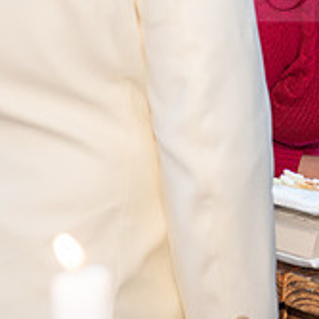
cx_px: 415
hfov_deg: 9.4
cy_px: -24
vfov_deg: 9.5
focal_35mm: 183
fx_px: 1908
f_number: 4.5
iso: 640
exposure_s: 1/125
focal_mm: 62
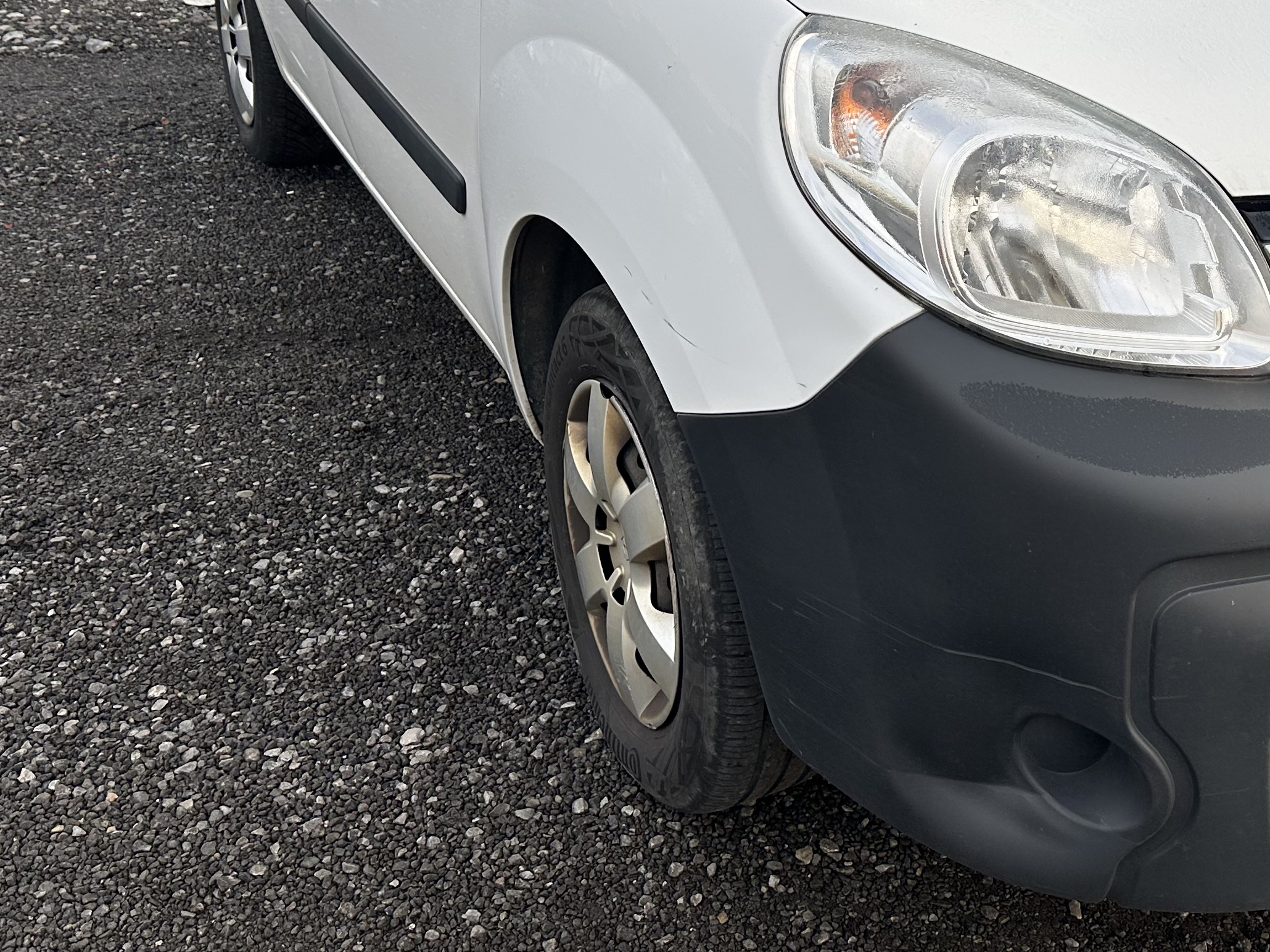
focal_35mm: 47
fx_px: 1724
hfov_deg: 38.9
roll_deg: -1.6
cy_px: 149
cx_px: 1008
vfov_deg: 29.9
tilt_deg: -18.2
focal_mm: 6.86
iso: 80
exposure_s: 1/685
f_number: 1.78
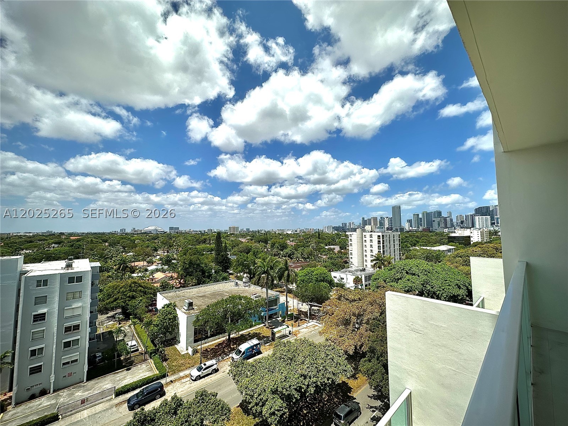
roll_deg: +0.5
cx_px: 284
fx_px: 230
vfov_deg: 85.7
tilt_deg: +4.3
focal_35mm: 14
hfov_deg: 102.1
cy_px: 213
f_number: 2.2
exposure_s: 1/4132
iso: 50
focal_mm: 2.22
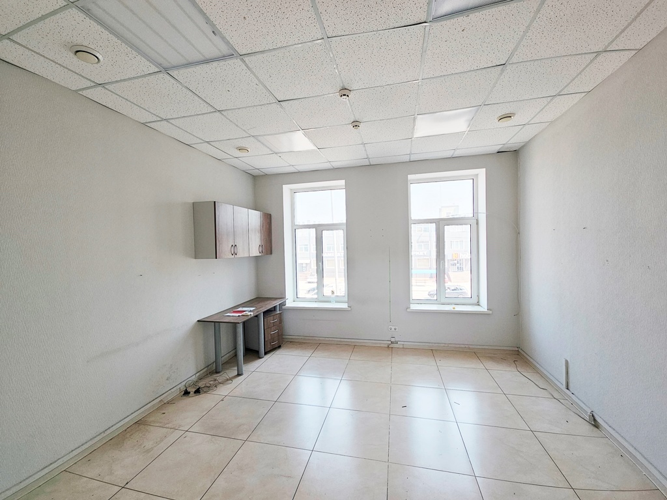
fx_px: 250
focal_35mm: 13
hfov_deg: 106.2
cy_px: 250
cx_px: 334
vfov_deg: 89.9
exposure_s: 1/138
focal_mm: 2.2
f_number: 2.2
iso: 50
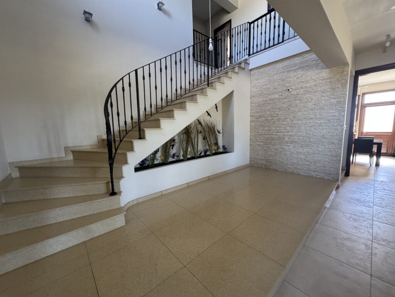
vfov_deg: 85.7
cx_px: 198
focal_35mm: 14
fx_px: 160
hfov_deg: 102.1
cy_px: 148
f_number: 2.2
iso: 250
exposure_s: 1/99
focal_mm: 2.22
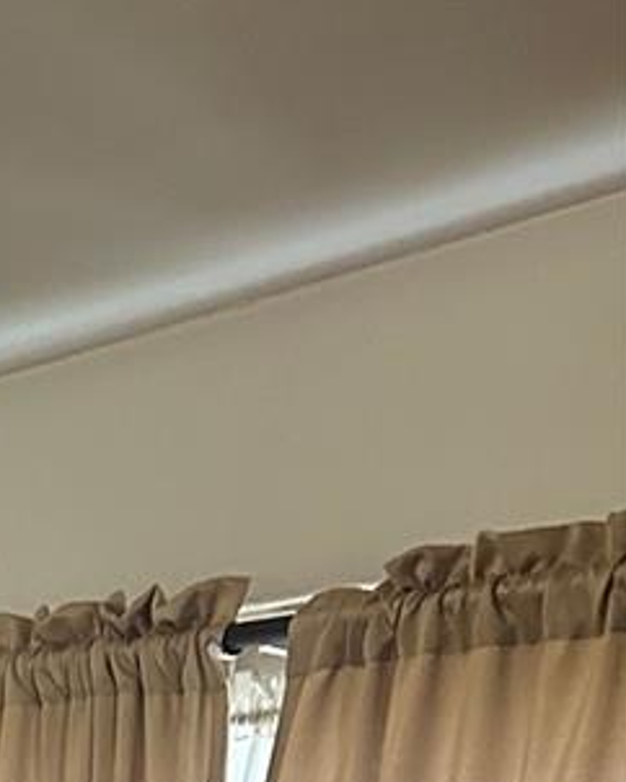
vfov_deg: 12.8
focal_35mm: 119
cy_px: 1815
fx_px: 2753
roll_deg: -2.8
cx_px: -859
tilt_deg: -12.6
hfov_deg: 11.0
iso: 640
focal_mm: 6.86
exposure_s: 1/60
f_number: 1.78
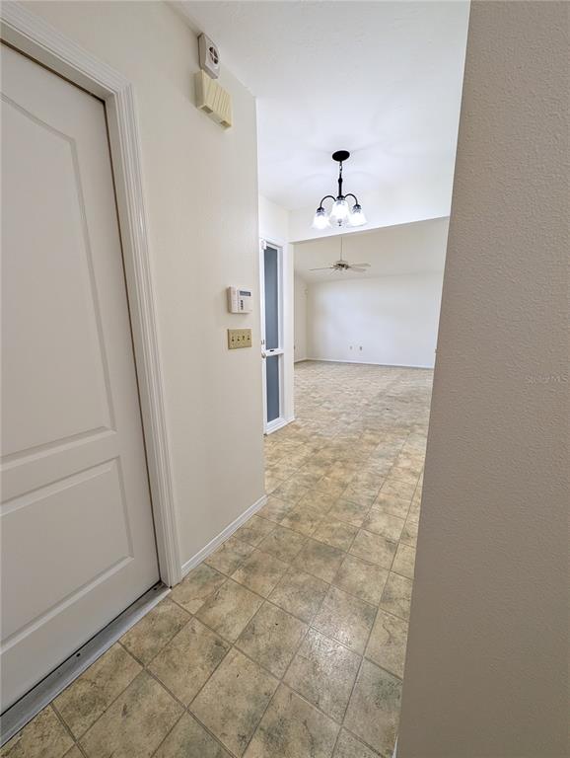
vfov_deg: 110.5
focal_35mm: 12
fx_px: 263
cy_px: 379
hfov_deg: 94.6
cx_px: 285
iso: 136
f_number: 1.7
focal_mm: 2.02
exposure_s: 1/120
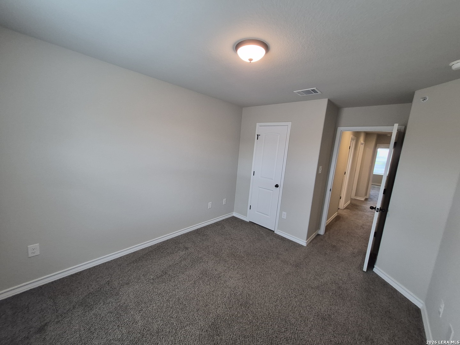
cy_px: 172
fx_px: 173
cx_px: 230
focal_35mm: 13
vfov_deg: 89.9
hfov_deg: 106.2
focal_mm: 1.74
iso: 200
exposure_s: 1/60
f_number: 2.2
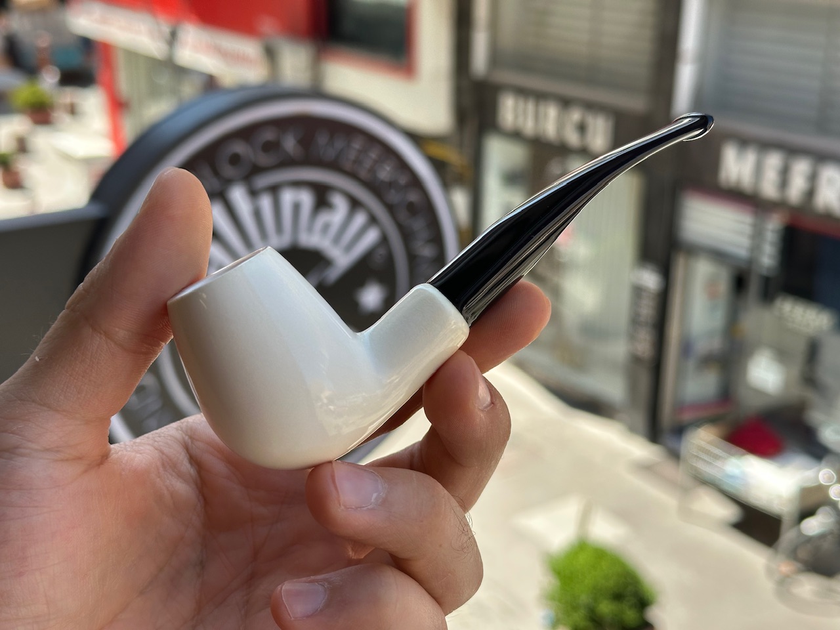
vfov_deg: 30.3
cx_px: 420
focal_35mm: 48
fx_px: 1165
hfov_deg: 39.7
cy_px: 315
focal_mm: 6.86
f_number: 1.78
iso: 64
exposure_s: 1/836
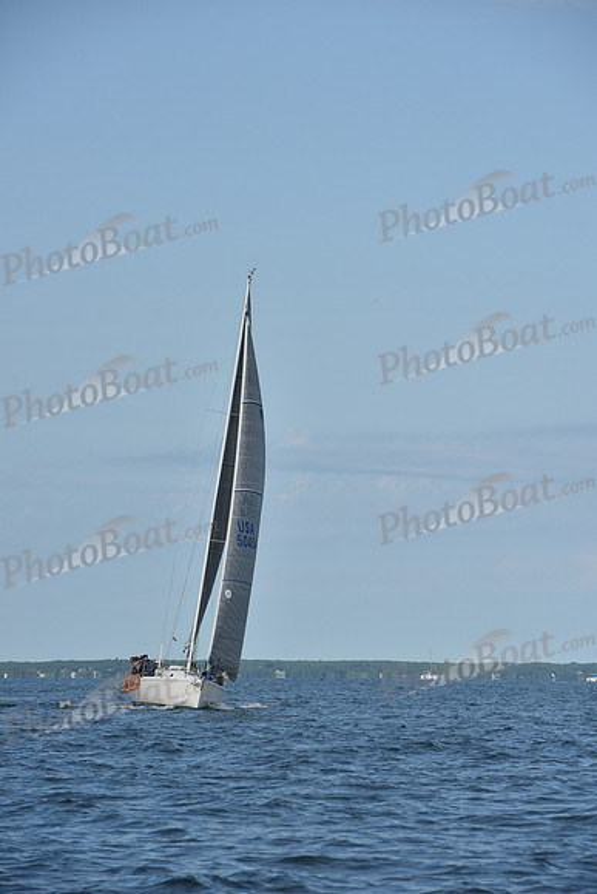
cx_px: 298
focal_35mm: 200
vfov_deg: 10.3
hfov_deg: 6.9
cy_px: 447
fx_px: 4972
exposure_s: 1/1000
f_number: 10
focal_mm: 200
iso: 320
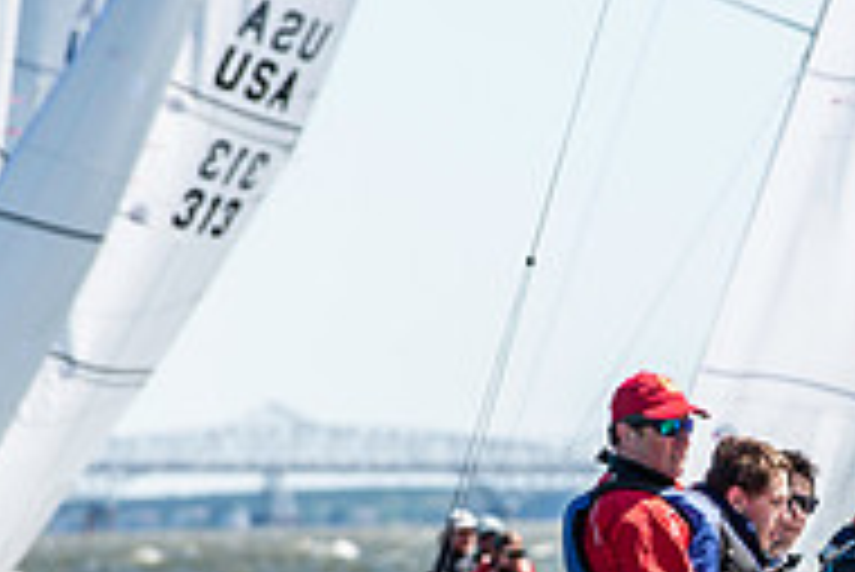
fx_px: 14522
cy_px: 651
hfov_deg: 3.4
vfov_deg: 2.3
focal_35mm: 611
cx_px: 860
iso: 320
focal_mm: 200
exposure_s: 1/1600
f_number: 5
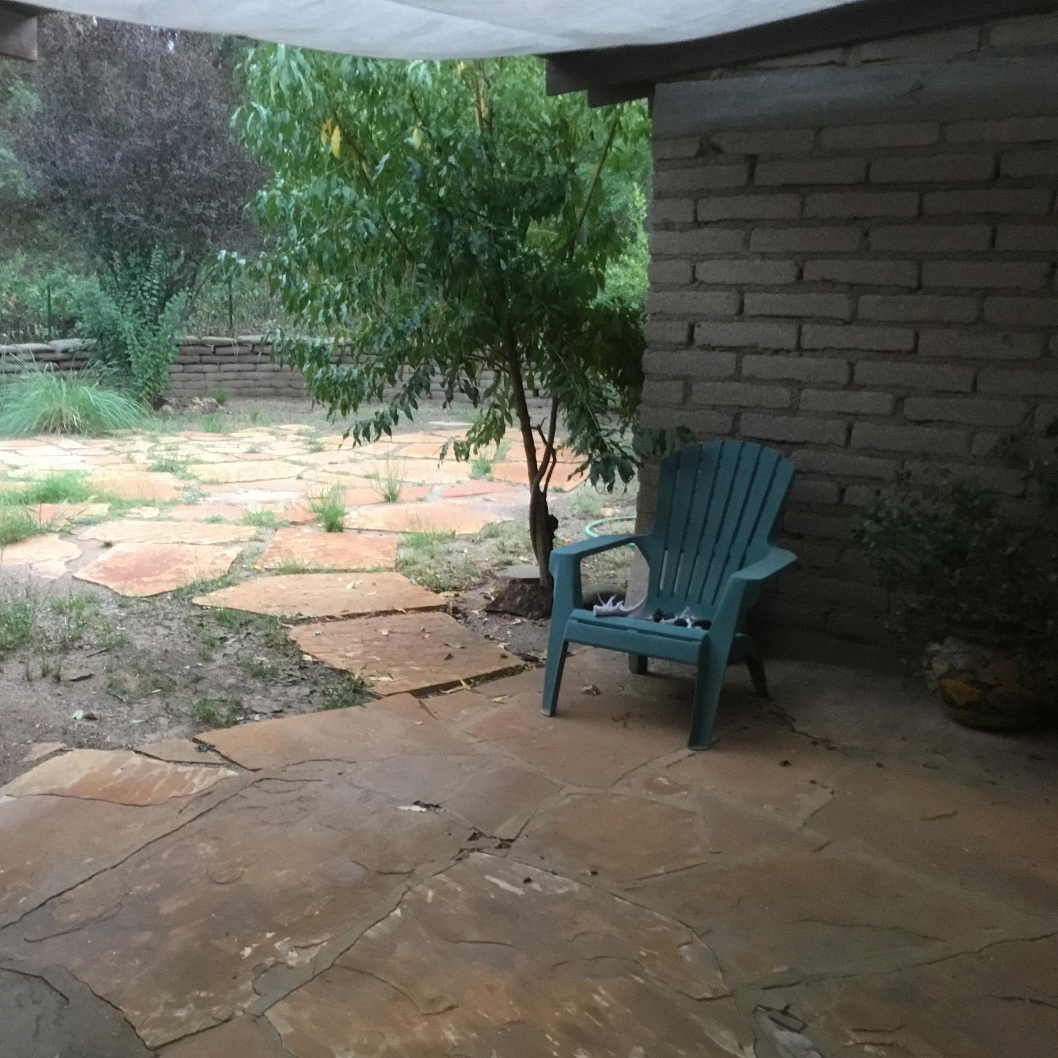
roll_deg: -0.4
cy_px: 529
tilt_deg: -10.7
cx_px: 354
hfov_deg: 44.3
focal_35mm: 37
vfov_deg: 44.9
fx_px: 1279
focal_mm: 3.3
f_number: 2.4
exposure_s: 1/30
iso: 125
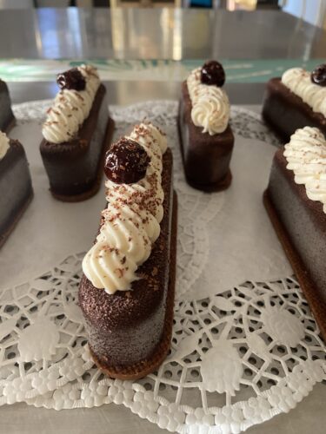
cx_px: 163
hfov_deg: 53.1
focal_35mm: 26
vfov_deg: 67.3
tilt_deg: -37.5
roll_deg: -0.1
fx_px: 326
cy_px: 217
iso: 250
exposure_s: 1/60
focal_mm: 4.25
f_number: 1.8
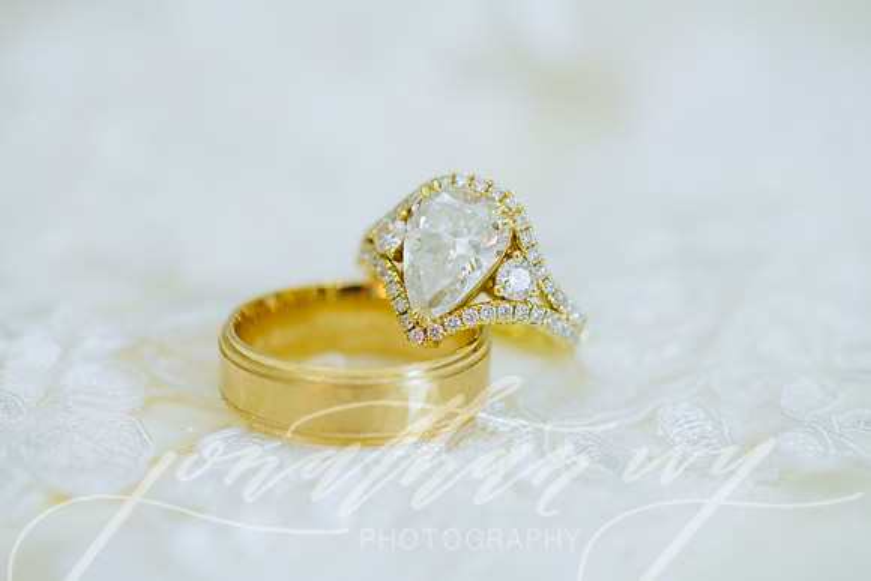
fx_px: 2541
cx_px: 436
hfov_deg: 19.5
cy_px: 290
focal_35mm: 105
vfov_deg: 13.0
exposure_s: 1/50
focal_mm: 105
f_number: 7.1
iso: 1000
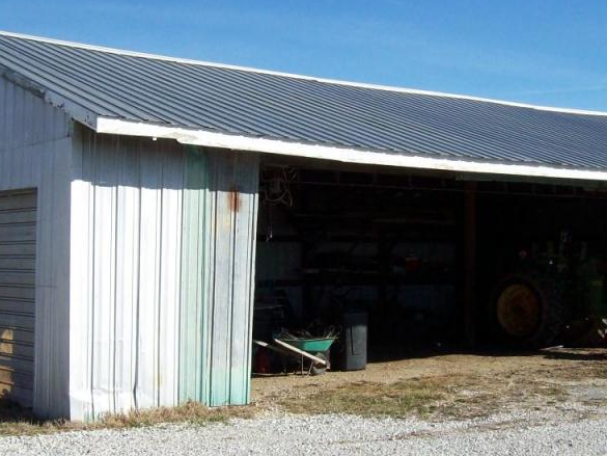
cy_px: 223
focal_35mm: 63
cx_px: 306
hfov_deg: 30.7
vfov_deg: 23.3
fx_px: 1105
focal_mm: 6
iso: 80
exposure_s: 1/637
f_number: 4.8
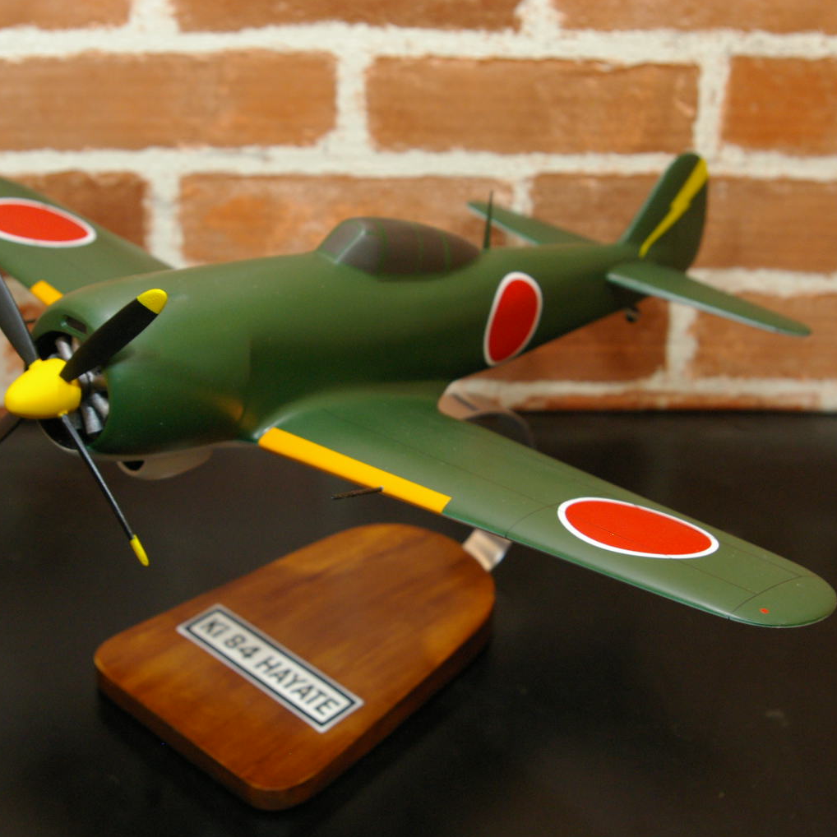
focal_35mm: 60
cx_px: 384
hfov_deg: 28.8
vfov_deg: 28.8
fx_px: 1632
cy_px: 419
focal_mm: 31
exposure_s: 1/20
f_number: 5.6
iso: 800
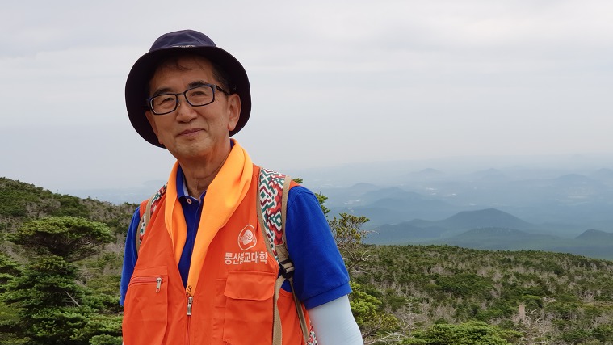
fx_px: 927
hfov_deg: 36.6
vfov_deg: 21.0
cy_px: 219
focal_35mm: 57
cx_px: 308
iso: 25
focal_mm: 6
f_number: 2.4
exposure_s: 1/686
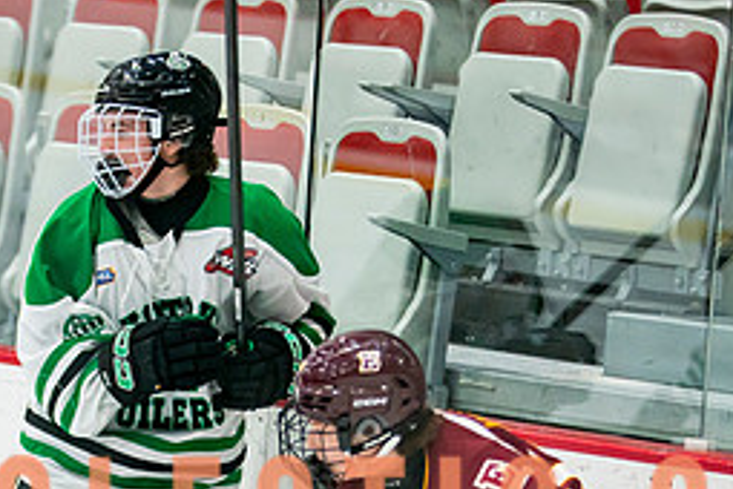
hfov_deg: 6.7
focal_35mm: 309
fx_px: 6291
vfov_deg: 4.4
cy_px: 452
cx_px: 297
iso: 1250
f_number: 2.8
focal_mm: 102
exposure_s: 1/640
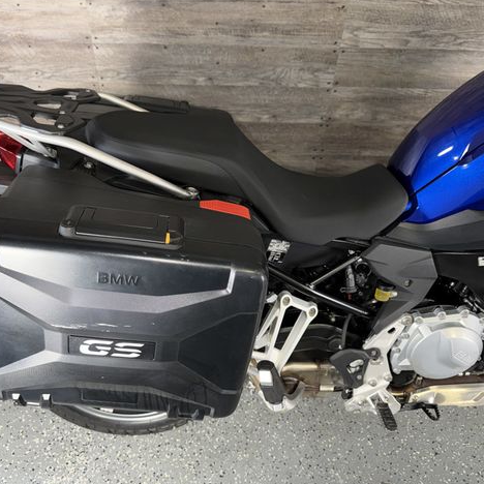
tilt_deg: -43.0
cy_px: 243
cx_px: 203
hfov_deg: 55.4
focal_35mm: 29
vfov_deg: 55.6
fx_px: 459
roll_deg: -0.5
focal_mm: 6.76
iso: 64
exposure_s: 1/15
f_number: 1.78
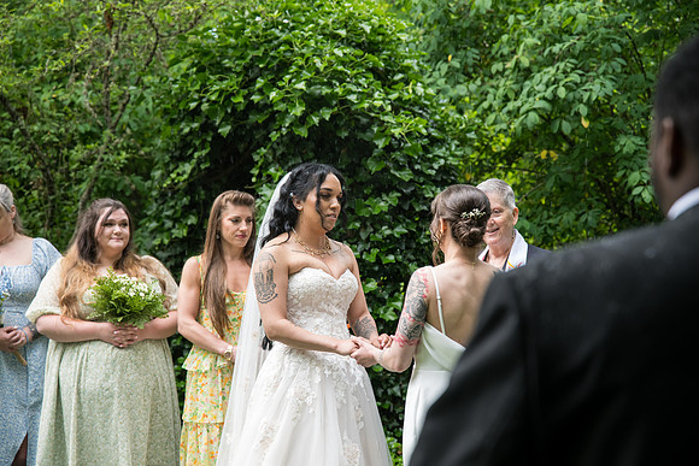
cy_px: 233
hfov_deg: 28.8
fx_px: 1359
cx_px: 350
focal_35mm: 70
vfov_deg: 19.5
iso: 1000
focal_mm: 70
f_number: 4
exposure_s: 1/400
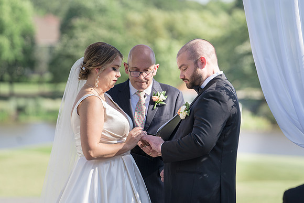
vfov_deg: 6.3
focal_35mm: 218
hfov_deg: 9.4
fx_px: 1841
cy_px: 97
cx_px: 152
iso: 100
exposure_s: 1/500
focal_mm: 200
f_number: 4
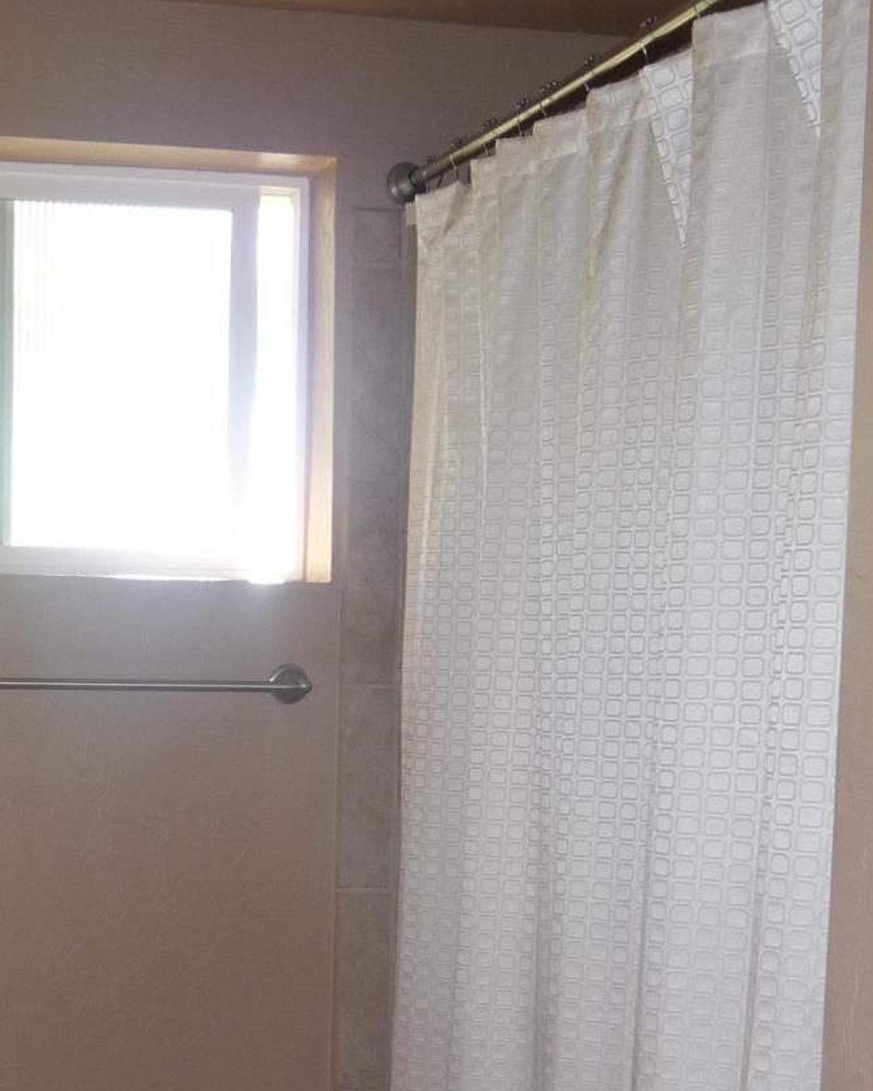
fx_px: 2099
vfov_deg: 28.6
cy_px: 860
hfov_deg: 22.8
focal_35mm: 65
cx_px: 62
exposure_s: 1/30
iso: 125
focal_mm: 4.7
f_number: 3.3
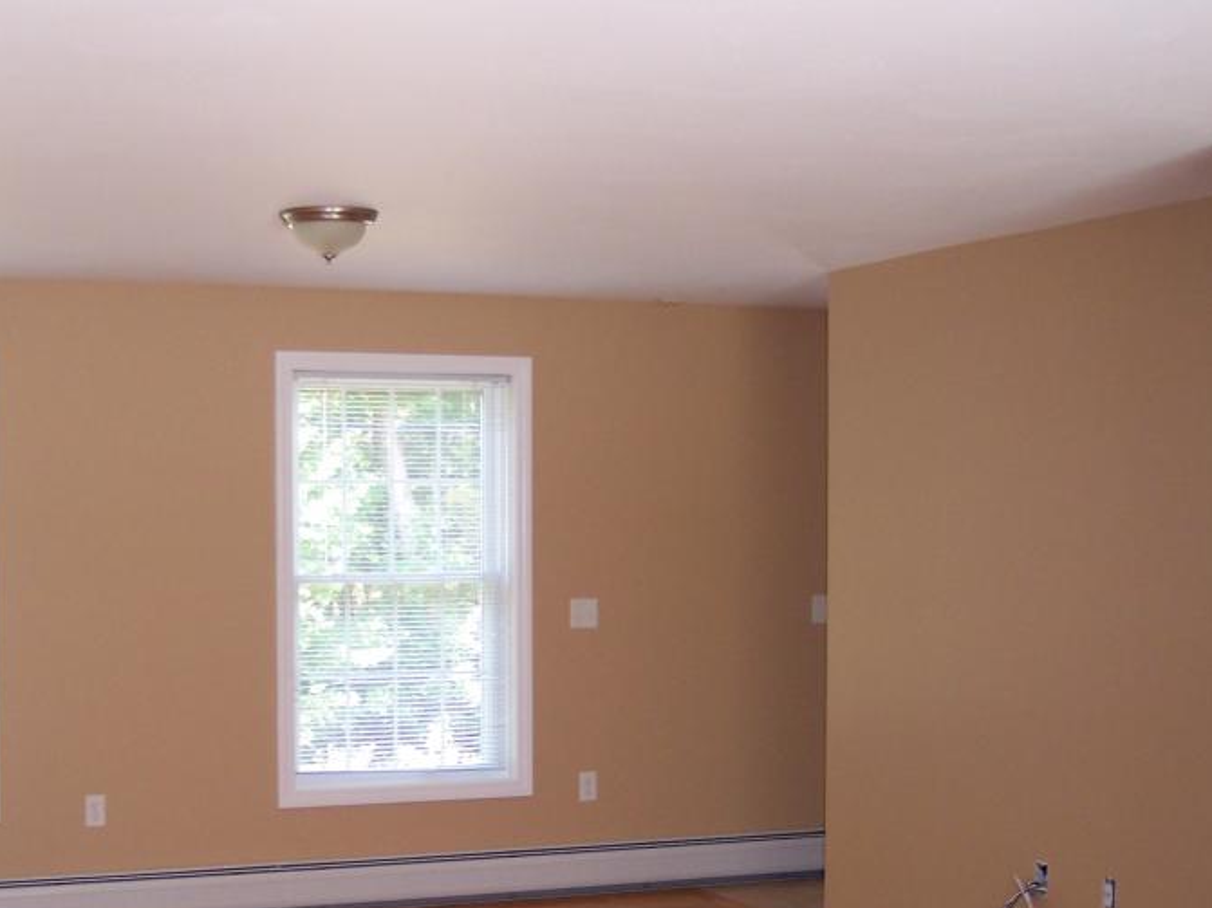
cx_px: 397
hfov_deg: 32.9
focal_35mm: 58
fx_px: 2030
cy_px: 648
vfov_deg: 25.0
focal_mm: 8
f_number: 2.8
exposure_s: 1/45
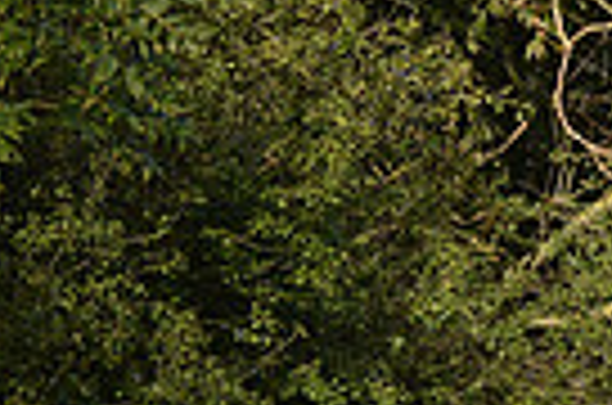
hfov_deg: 4.0
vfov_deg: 2.7
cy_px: 590
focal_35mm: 513
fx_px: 8701
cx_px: 1274
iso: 560
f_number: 5
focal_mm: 120
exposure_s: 1/1250
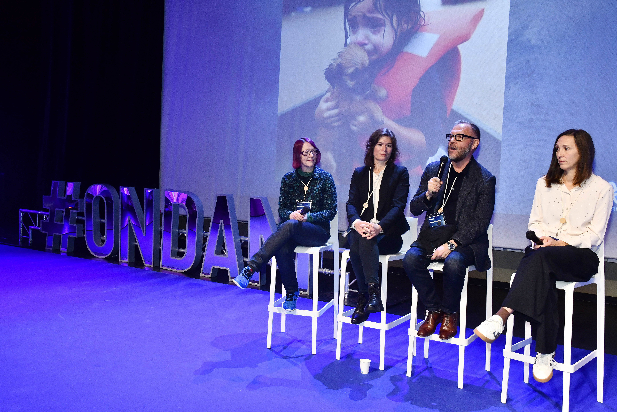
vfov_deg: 40.0
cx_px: 308
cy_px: 206
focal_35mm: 33
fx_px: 566
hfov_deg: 57.2
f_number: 5.6
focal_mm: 22
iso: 1250
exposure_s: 1/125
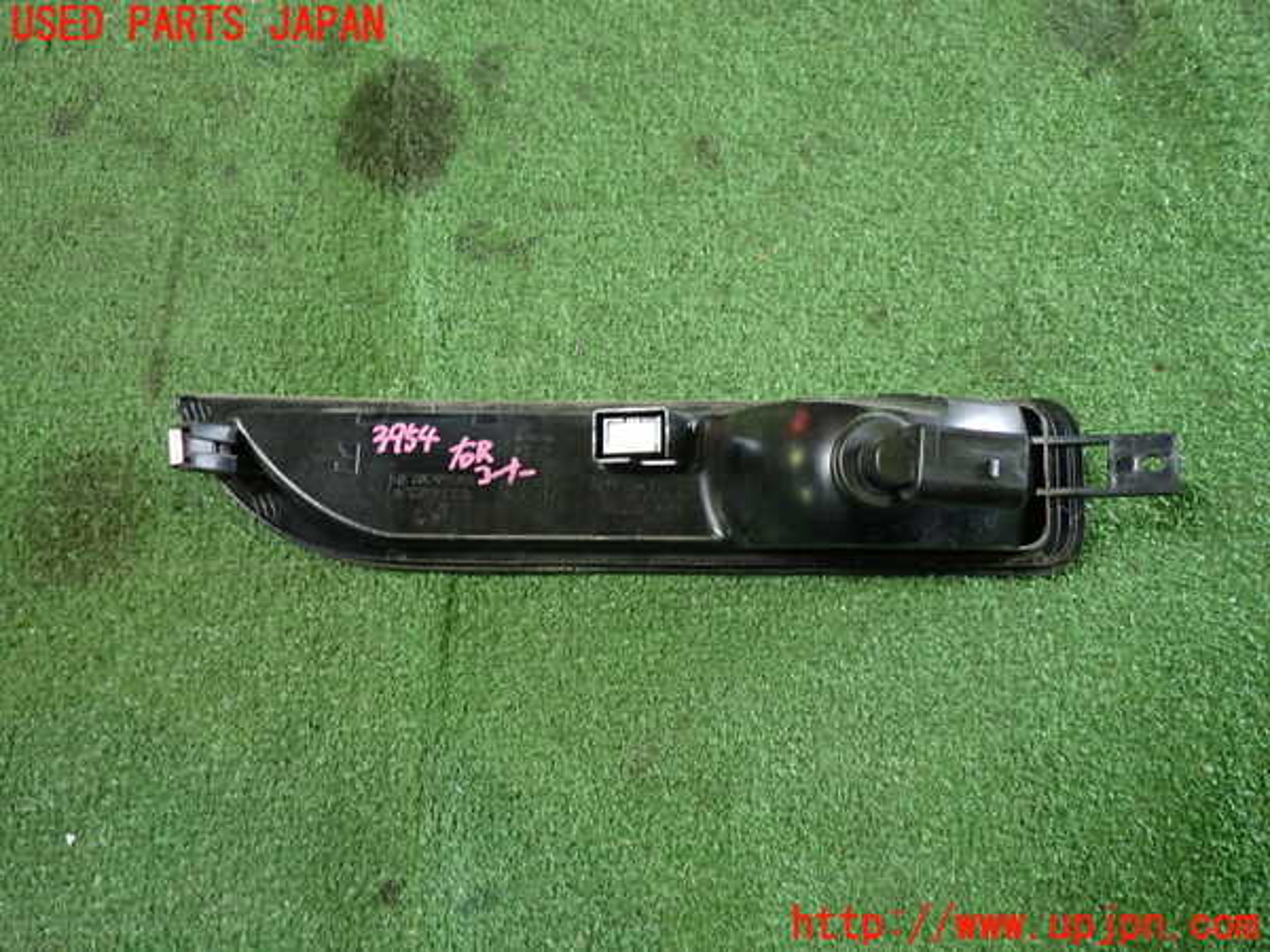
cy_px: 476
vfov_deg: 46.8
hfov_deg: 60.0
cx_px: 635
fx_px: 1101
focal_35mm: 30
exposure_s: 1/30
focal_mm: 5.4
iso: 320
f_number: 2.3
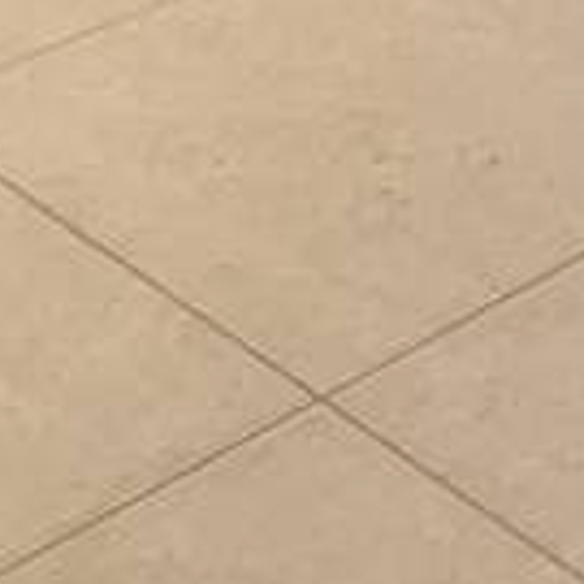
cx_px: 1454
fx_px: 2348
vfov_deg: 12.0
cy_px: -718
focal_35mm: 123
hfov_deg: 11.4
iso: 160
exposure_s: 1/40
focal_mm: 1.74
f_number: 2.2
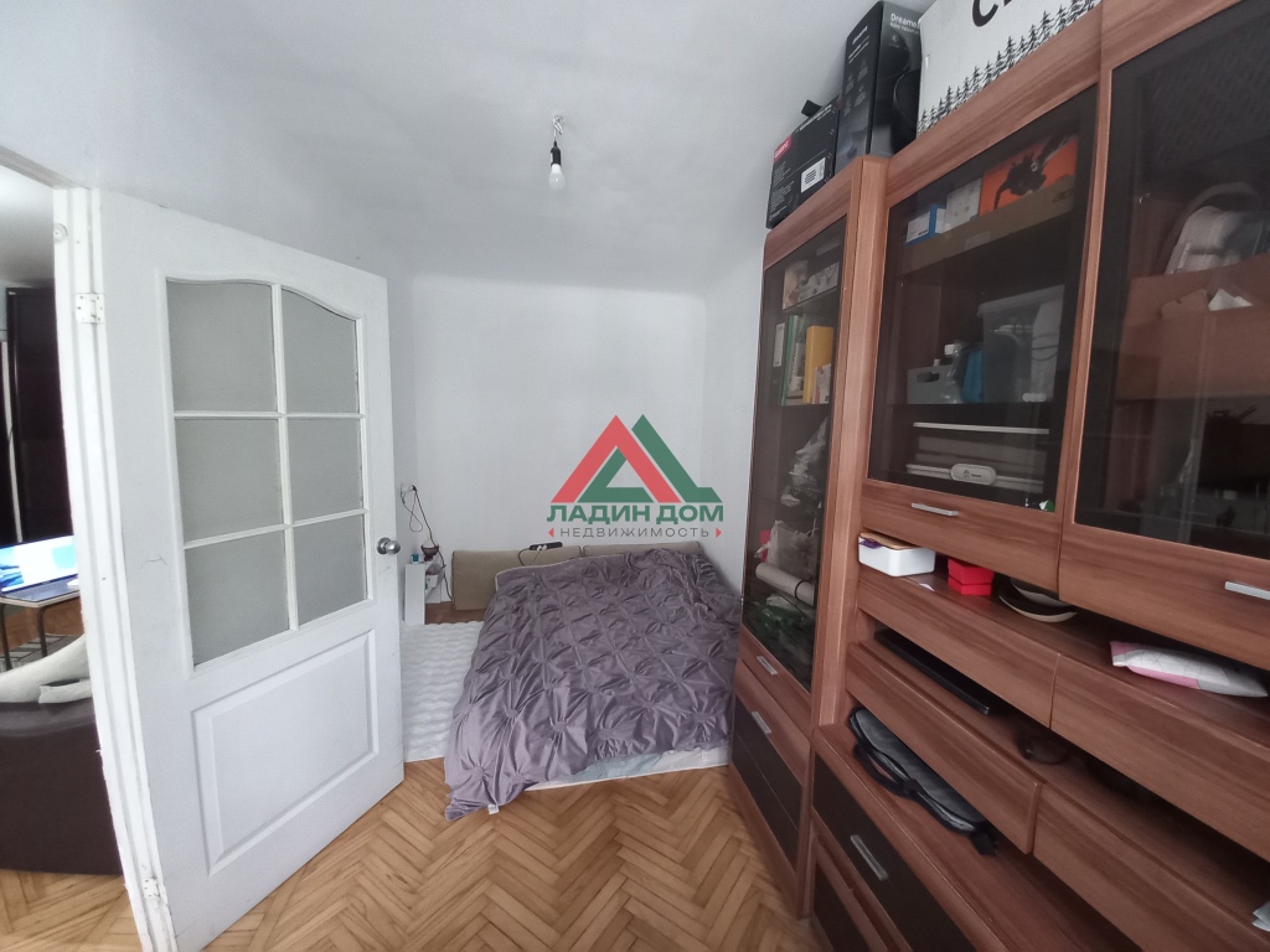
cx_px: 635
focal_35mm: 13
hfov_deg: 106.2
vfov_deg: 89.9
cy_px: 476
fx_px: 477
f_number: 2.2
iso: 400
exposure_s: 1/14.3
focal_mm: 1.42
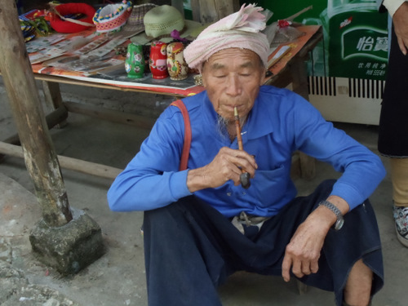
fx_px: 872
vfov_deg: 19.9
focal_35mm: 74
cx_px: 204
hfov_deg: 26.3
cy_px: 153
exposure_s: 1/250
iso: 400
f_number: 4.4
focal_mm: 10.12
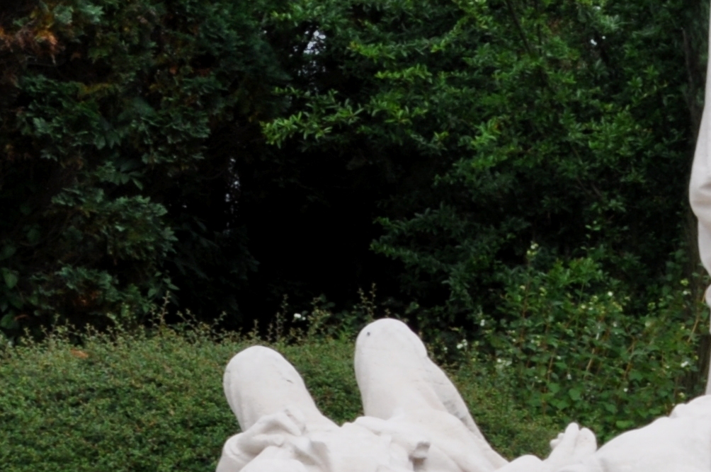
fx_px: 4044
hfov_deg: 9.6
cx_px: 1246
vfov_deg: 6.7
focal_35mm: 205
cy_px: 18
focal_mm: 32
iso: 200
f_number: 13
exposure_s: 1/160
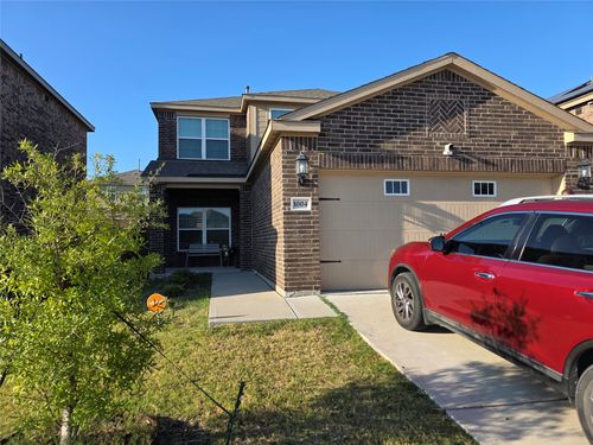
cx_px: 296
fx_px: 394
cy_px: 222
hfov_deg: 73.9
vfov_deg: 58.9
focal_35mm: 23
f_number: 1.7
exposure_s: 1/2805
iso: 80
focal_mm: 6.3
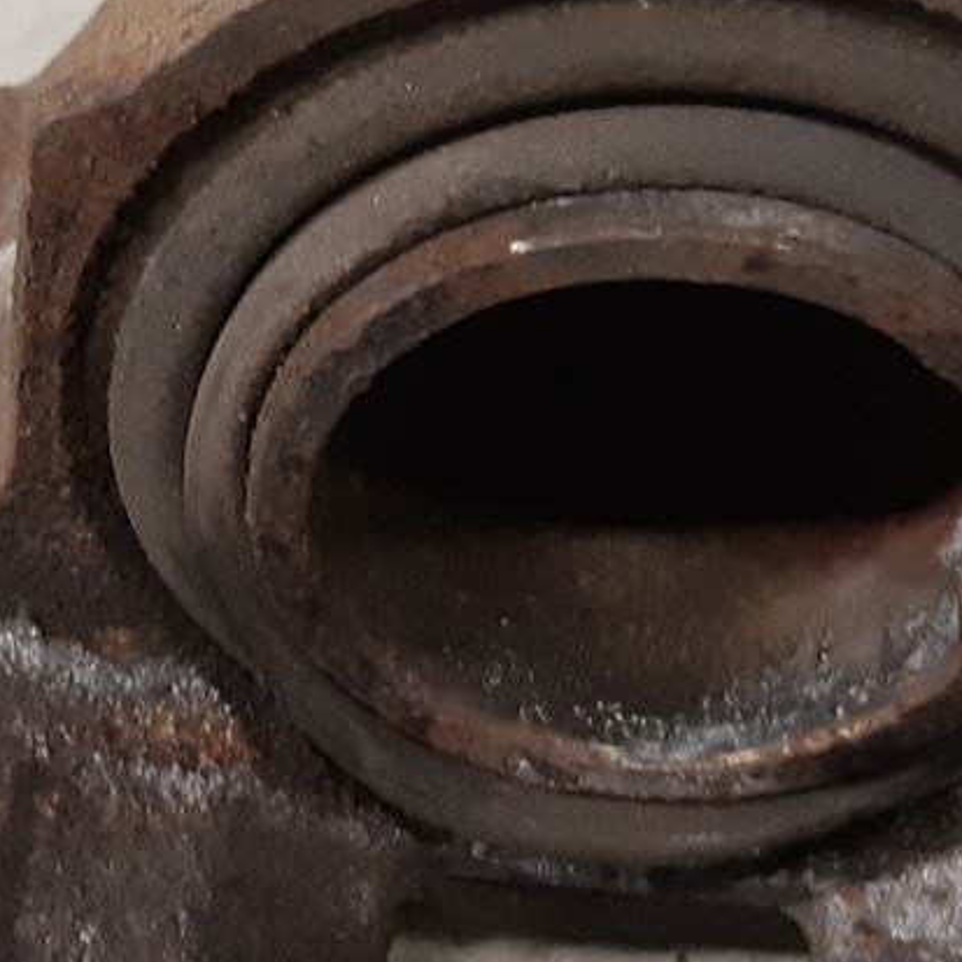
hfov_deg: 15.3
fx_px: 3584
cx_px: 331
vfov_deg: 15.2
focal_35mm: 114
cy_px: 813
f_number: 1.7
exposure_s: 1/50
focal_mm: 3.93
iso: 320
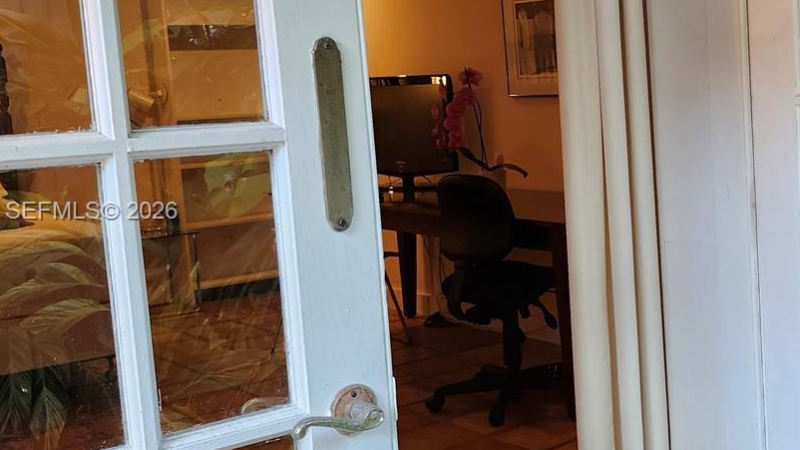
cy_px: 213
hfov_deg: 39.3
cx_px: 665
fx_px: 1061
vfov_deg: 23.9
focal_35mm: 50
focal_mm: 5.54
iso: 125
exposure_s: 1/120
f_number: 1.8
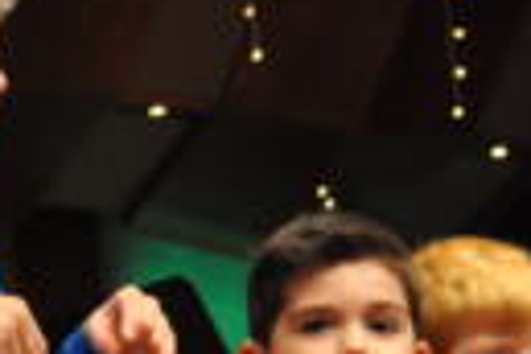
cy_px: 397
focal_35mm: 201
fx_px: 2965
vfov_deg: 6.8
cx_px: 412
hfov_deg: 10.2
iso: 800
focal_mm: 36
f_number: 5
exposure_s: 1/40
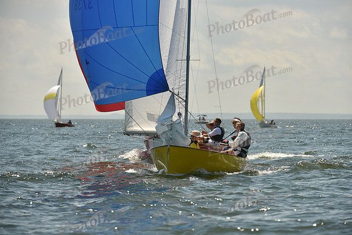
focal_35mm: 200
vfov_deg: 6.9
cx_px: 176
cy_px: 118
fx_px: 1956
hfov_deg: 10.3
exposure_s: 1/2000
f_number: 5.6
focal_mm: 200
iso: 250
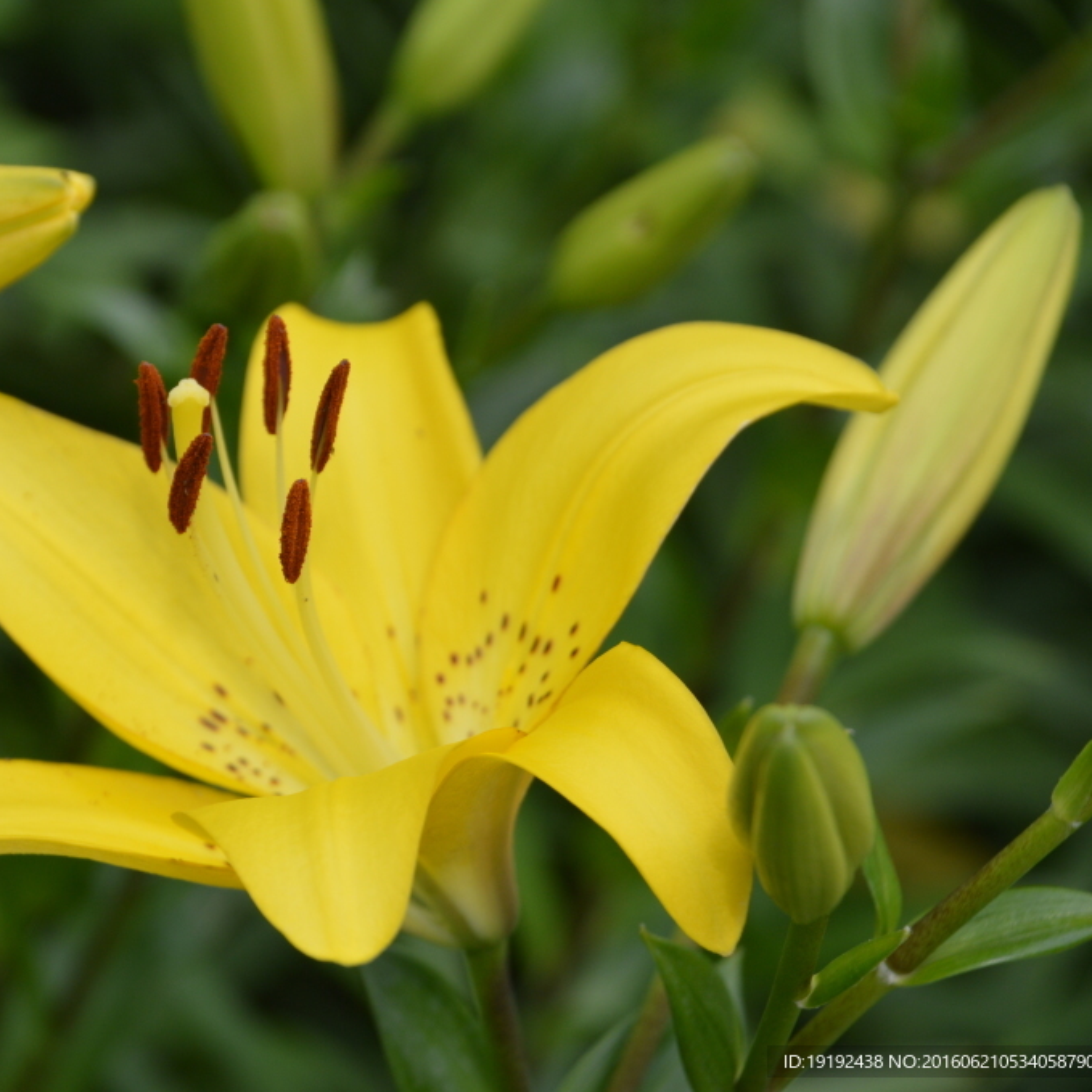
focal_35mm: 223
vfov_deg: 7.8
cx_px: 325
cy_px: 546
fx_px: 7959
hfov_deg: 7.8
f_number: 5.6
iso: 250
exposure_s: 1/500
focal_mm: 116
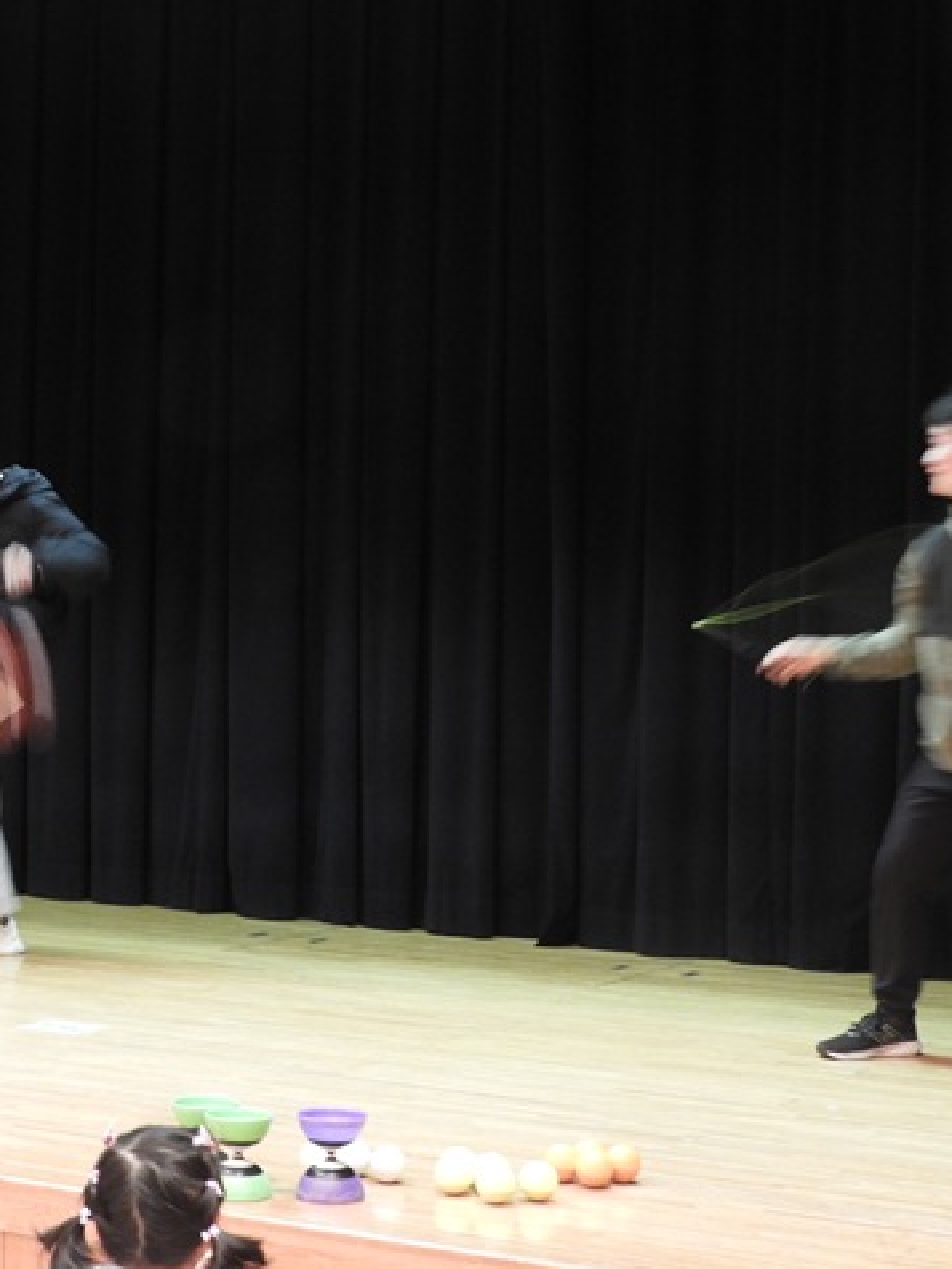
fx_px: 2714
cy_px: 632
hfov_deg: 19.8
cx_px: 336
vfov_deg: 26.3
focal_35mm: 74
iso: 560
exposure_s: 1/8
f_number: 4
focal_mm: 9.9
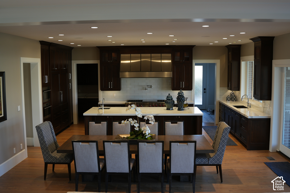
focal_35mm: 36
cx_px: 145
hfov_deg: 53.1
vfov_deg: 36.9
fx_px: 290
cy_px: 96
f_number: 2.8
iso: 100
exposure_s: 1/50
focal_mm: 24
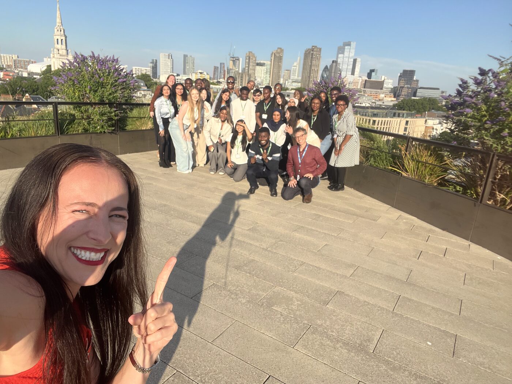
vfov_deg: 58.9
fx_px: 340
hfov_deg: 73.9
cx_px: 256
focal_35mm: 23
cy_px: 192
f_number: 2.2
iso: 32
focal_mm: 2.71
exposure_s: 1/900
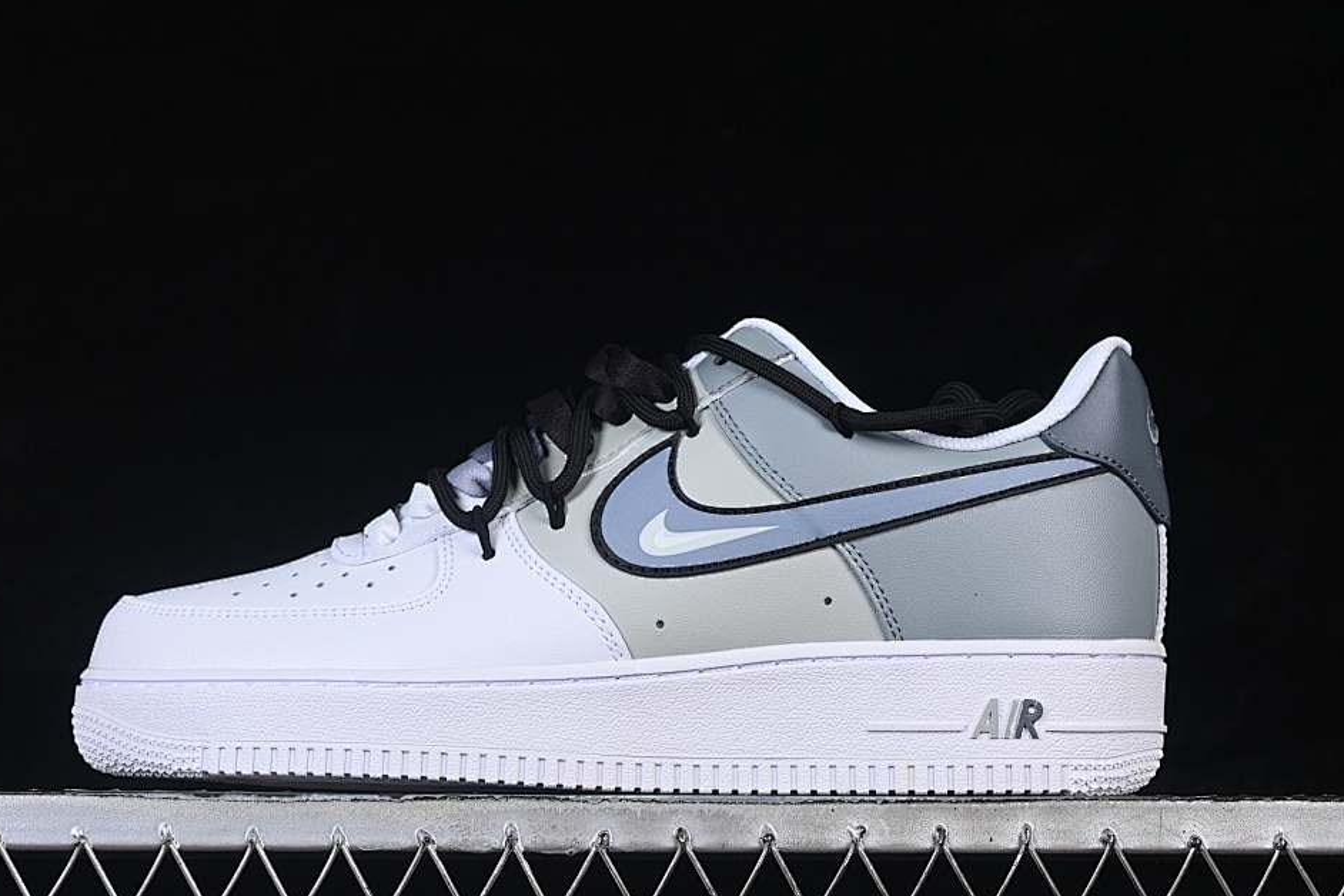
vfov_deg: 15.9
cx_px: 636
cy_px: 477
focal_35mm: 86
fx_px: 3210
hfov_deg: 23.6
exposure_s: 1/80
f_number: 8
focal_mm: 50
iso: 160
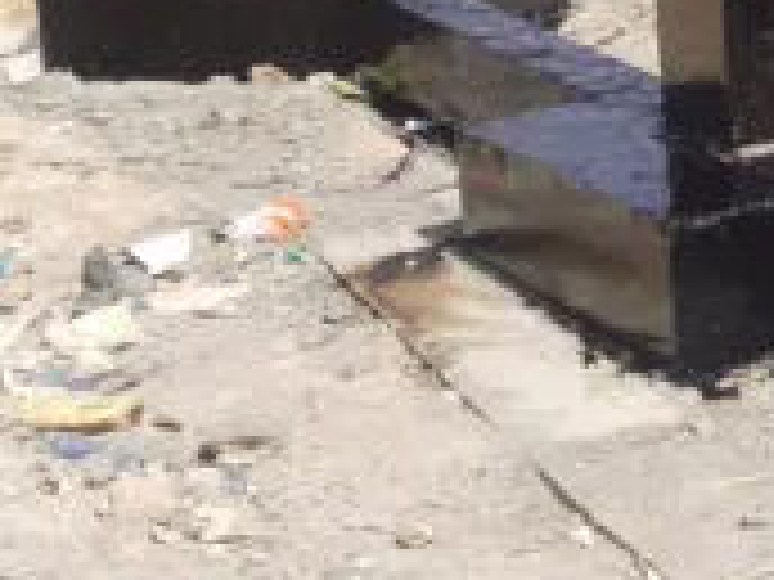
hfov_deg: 15.6
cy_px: 9
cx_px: 1404
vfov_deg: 13.5
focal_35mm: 108
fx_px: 2415
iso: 100
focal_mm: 4.75
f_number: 1.8
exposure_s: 1/1827
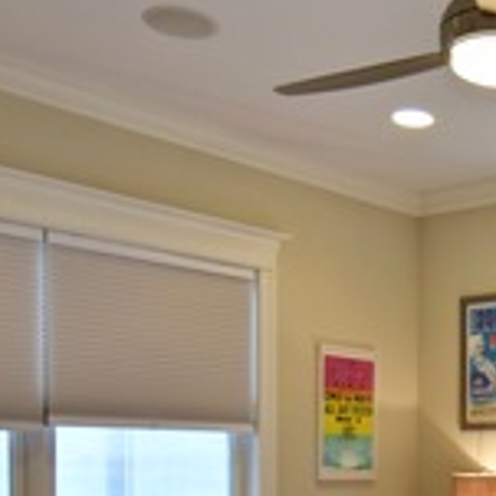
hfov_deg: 28.9
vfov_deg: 30.6
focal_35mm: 54
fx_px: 875
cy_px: 419
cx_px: 535
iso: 400
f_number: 4
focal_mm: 10
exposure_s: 1/60
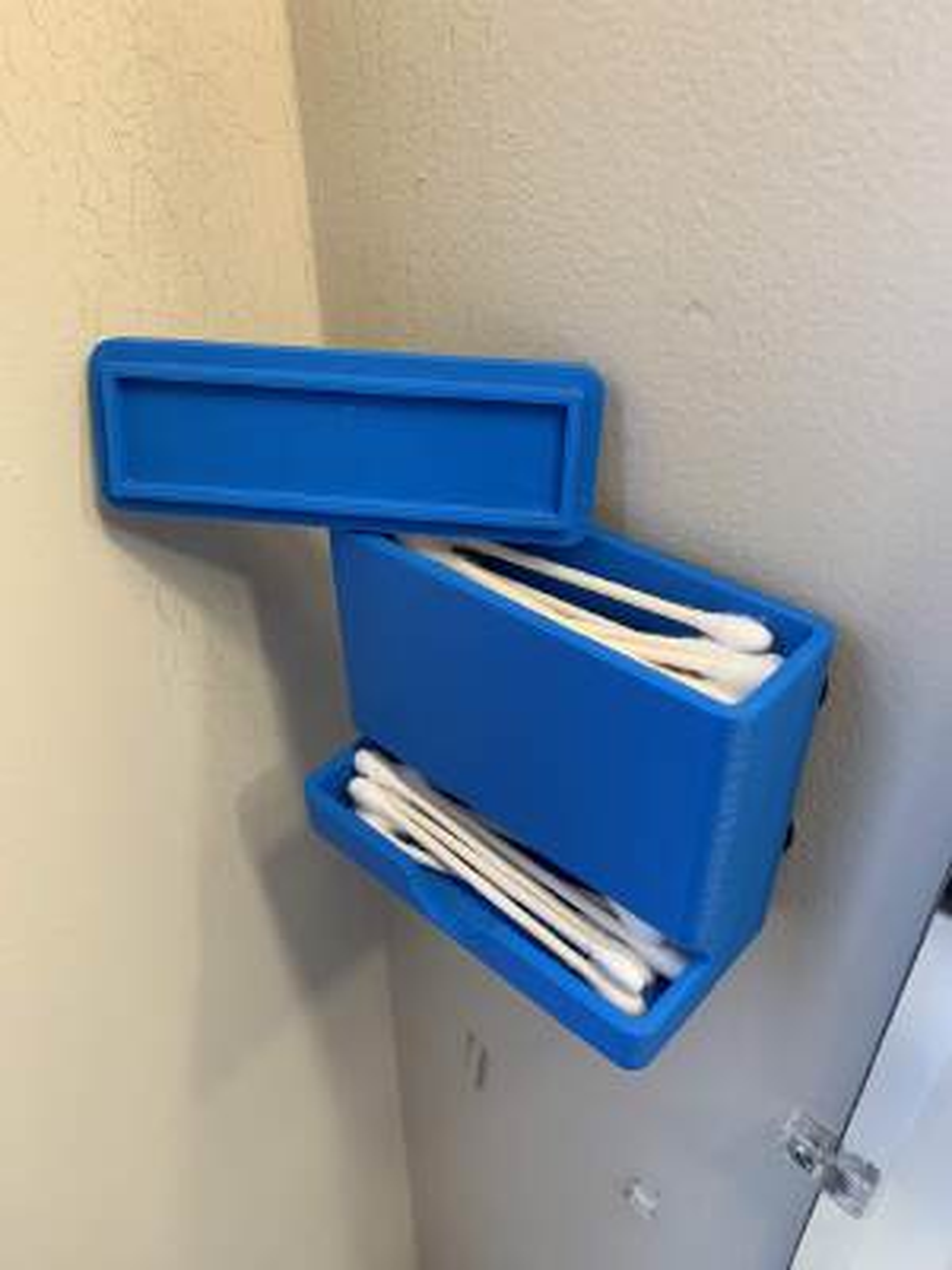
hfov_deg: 53.1
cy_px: 635
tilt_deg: -35.8
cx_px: 476
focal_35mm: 26
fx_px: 953
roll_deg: +2.0
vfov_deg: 67.3
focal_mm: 4.25
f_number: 1.8
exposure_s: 1/120
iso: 80
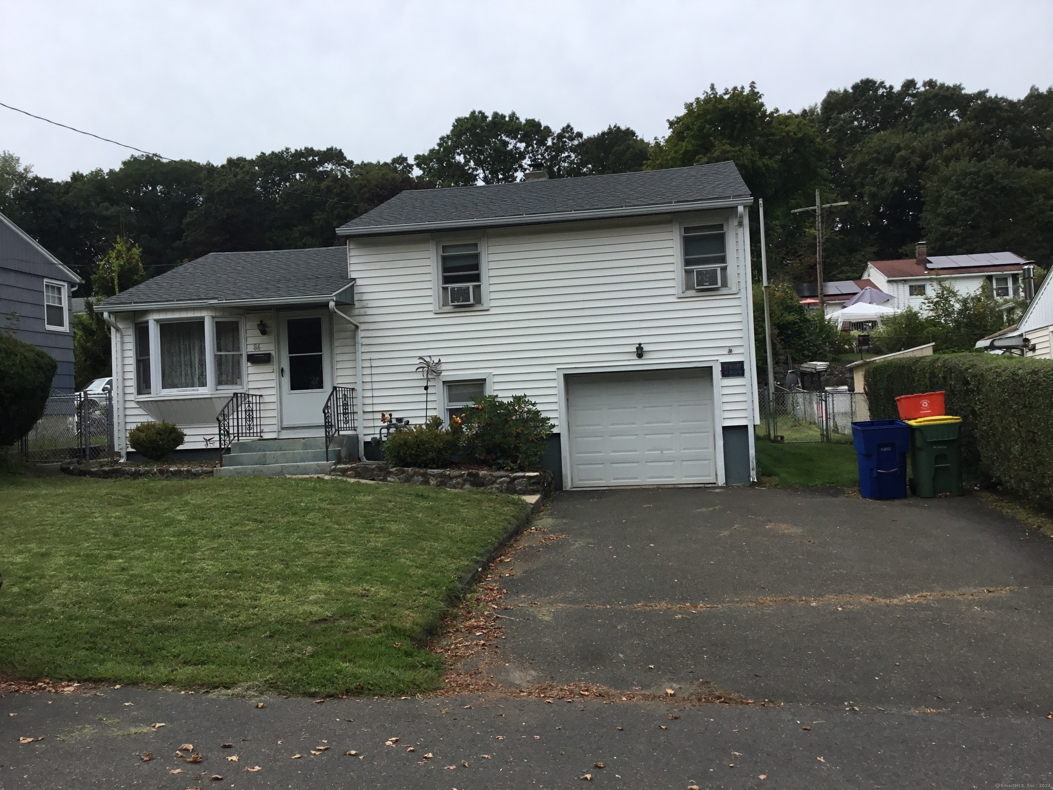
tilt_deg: +1.4
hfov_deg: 58.4
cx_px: 526
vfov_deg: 45.4
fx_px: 943
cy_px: 395
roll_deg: +2.7
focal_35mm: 31
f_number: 2.4
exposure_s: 1/1294
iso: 25
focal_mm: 3.3
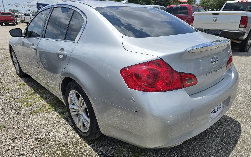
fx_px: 171
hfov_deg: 72.5
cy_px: 93
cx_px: 127
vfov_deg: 49.0
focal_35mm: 25
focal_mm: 6.3
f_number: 1.7
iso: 12
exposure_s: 1/1513
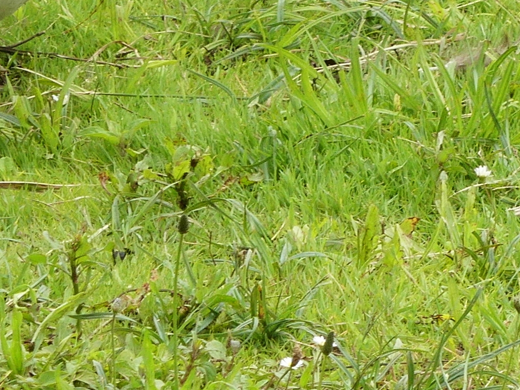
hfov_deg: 1.9
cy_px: -149
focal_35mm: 1056
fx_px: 15863
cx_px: -396
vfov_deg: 1.4
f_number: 4
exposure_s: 1/250
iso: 100
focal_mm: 47.4
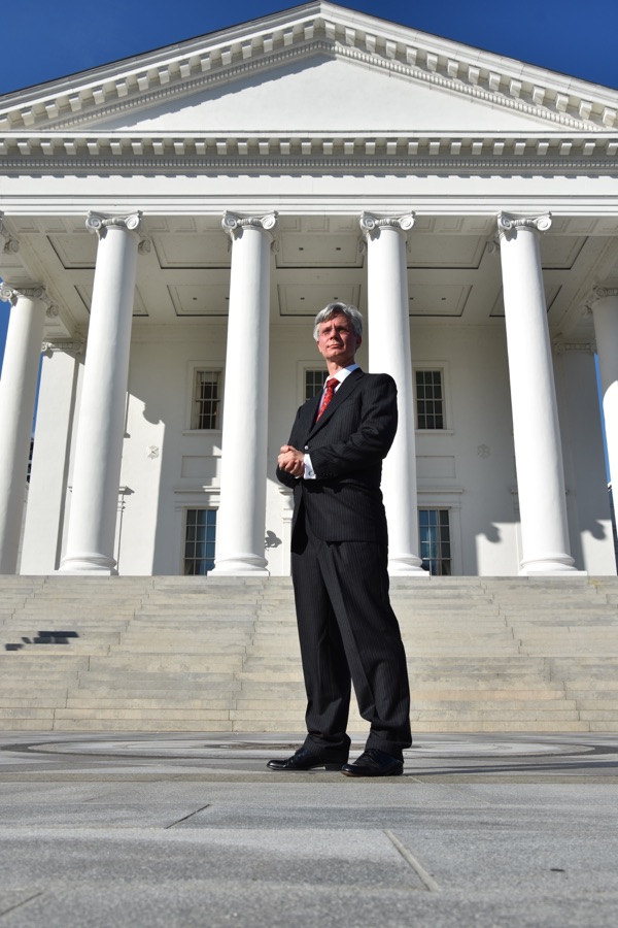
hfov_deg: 41.7
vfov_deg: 59.5
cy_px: 464
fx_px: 811
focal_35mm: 32
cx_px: 309
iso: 140
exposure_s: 1/500
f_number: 8
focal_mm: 21
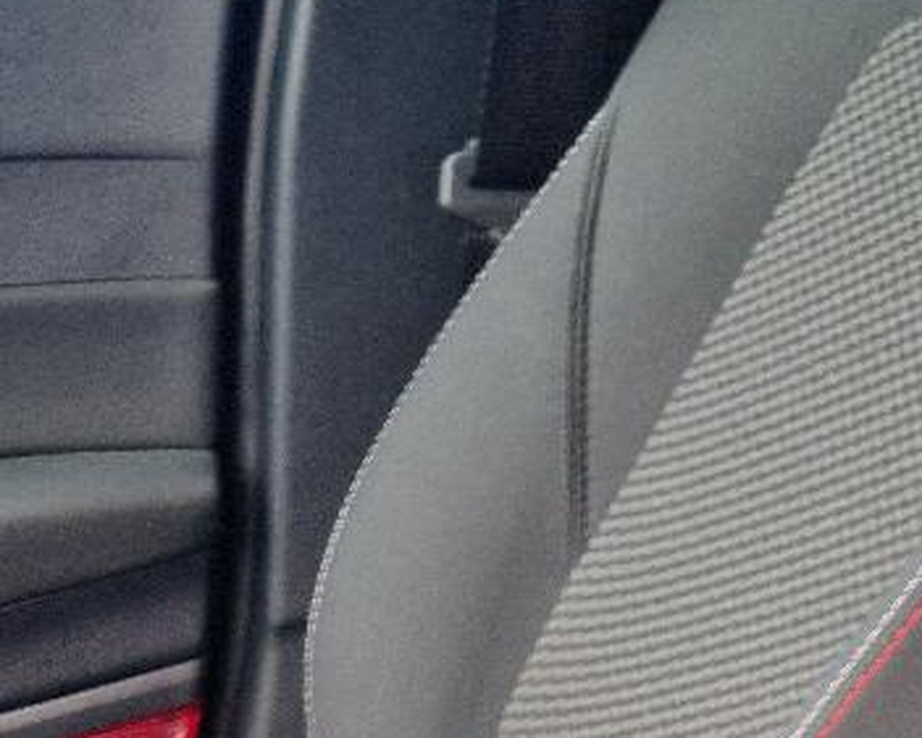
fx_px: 3139
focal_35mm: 115
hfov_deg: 16.3
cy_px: 1234
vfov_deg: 12.5
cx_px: -32
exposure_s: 1/50
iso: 50
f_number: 1.8
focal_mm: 5.4
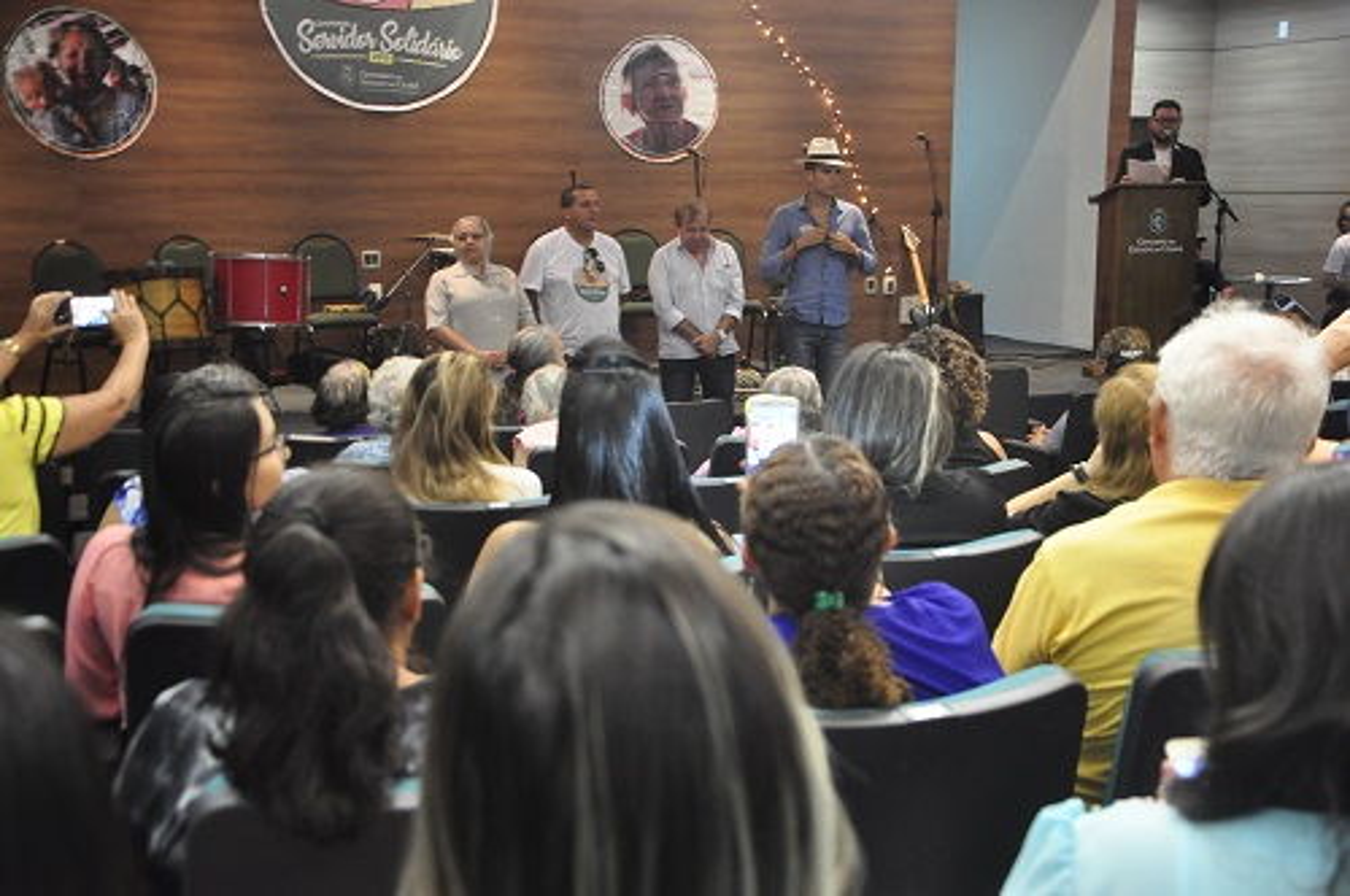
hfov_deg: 43.7
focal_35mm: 45
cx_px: 675
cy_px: 448
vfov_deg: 29.8
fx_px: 1685
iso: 1250
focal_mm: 30
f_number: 4.2
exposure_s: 1/13
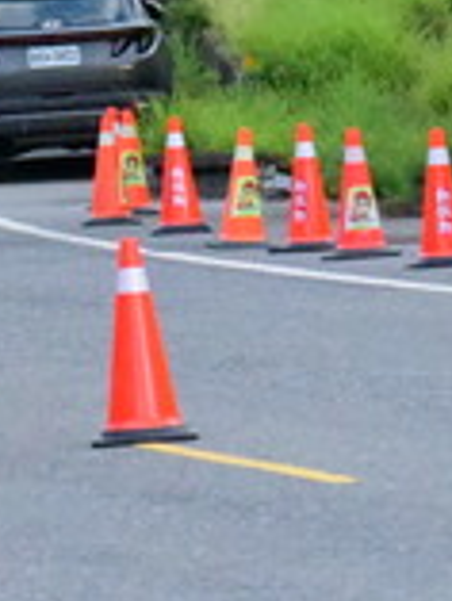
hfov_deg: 2.2
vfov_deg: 3.0
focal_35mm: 668
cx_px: -529
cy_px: 82
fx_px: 11614
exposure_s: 1/4000
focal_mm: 140
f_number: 10
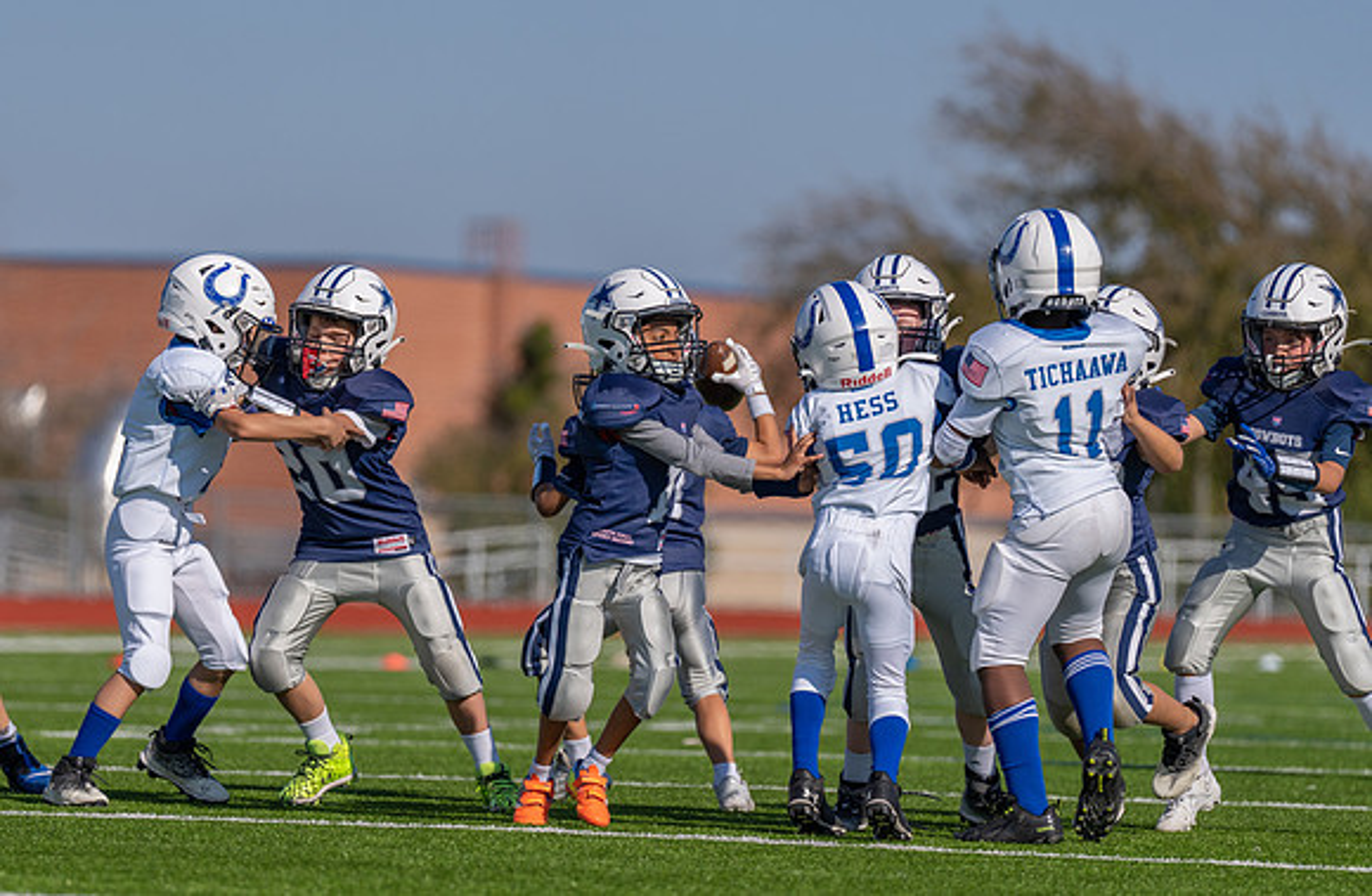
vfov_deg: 5.2
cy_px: 455
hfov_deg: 7.9
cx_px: 581
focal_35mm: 261
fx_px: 9874
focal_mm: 200
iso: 160
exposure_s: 1/5000
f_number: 3.2
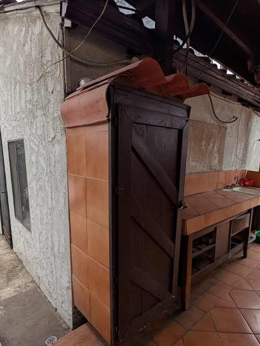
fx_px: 190
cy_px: 194
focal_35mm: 19
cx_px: 133
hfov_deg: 68.8
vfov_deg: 84.2
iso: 32
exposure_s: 1/1541
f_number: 1.7
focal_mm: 2.02
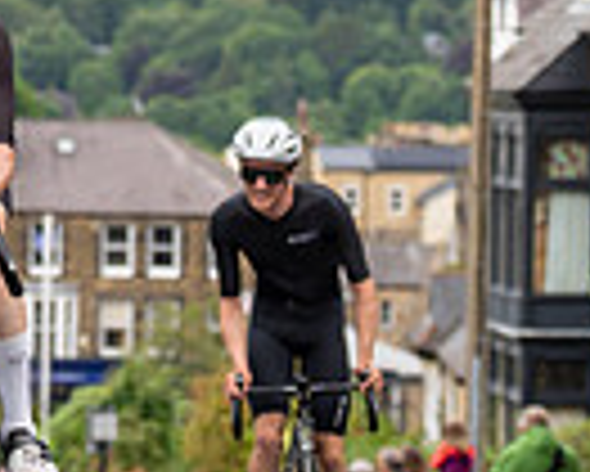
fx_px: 5382
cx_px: 14
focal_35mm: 308
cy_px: -164
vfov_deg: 5.0
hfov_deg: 6.3
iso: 400
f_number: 3.5
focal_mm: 74
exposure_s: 1/800
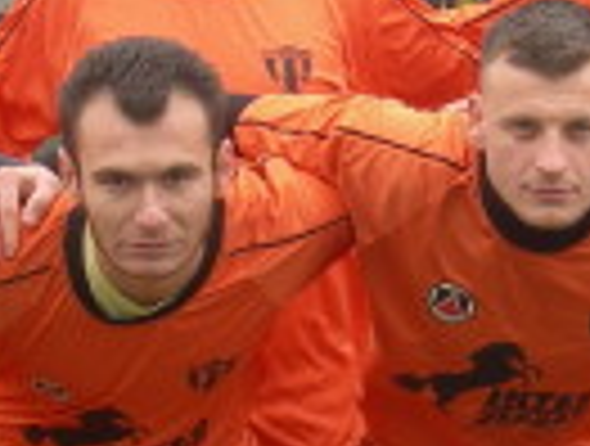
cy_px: 489
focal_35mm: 256
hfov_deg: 7.7
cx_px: 419
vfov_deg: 5.8
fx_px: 4375
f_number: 5.4
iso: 50
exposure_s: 1/49.1
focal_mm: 10.6
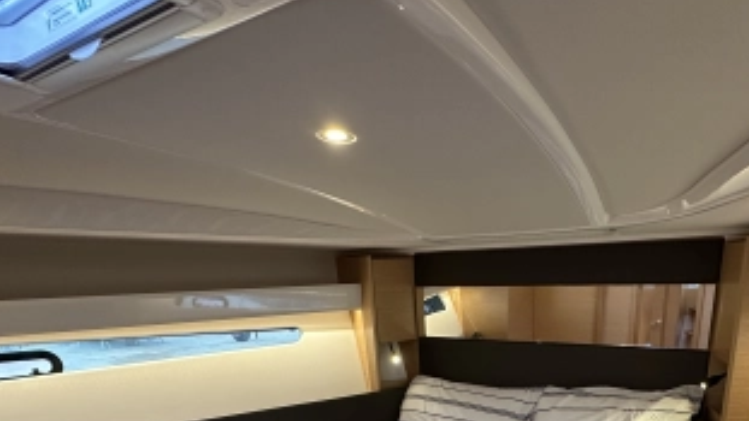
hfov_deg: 68.9
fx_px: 536
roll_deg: +1.2
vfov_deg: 36.3
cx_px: 460
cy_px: 463
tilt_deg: -20.5
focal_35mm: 27
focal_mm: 2.22
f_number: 2.2
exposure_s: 1/74
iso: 320
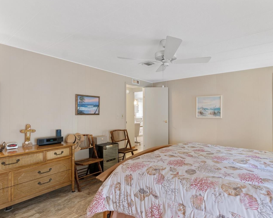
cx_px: 168
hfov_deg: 80.7
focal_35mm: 19
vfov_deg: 69.7
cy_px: 113
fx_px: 157
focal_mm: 10.9
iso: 250
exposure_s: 1
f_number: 8
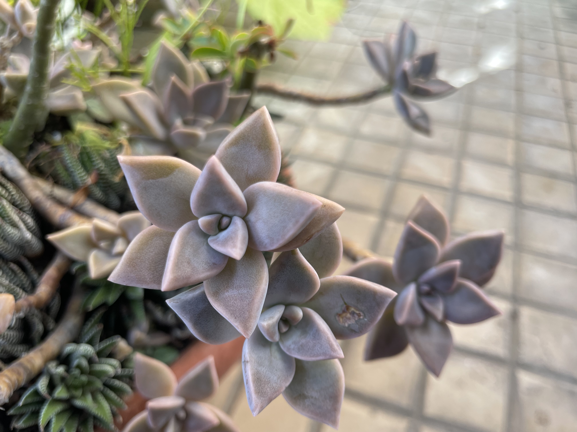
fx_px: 433
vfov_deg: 53.1
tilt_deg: -43.1
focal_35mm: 26
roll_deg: +0.7
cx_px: 288
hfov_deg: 67.3
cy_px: 216
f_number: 1.6
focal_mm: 4.2
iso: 32
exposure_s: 1/121
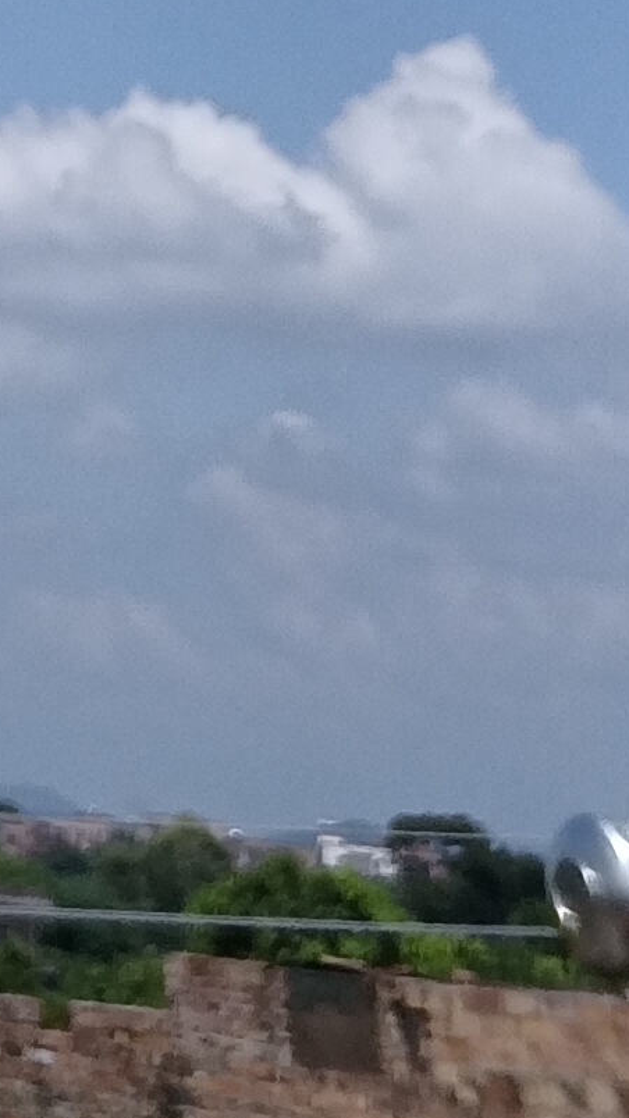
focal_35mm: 141
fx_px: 4183
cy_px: -1575
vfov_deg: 12.1
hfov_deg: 7.6
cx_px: -1240
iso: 103
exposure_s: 1/1880
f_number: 1.8
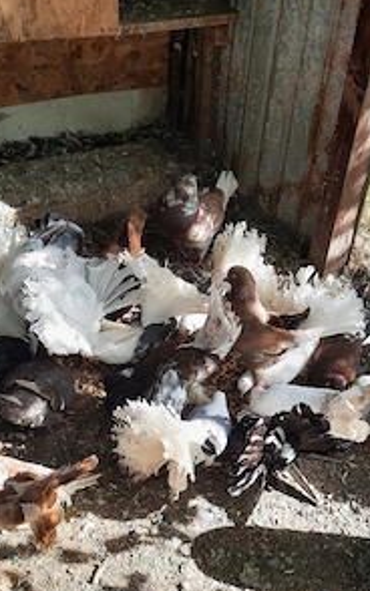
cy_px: 348
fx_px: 580
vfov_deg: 53.7
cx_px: 223
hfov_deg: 35.2
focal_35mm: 36
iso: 32
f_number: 2
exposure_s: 1/156
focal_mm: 4.6
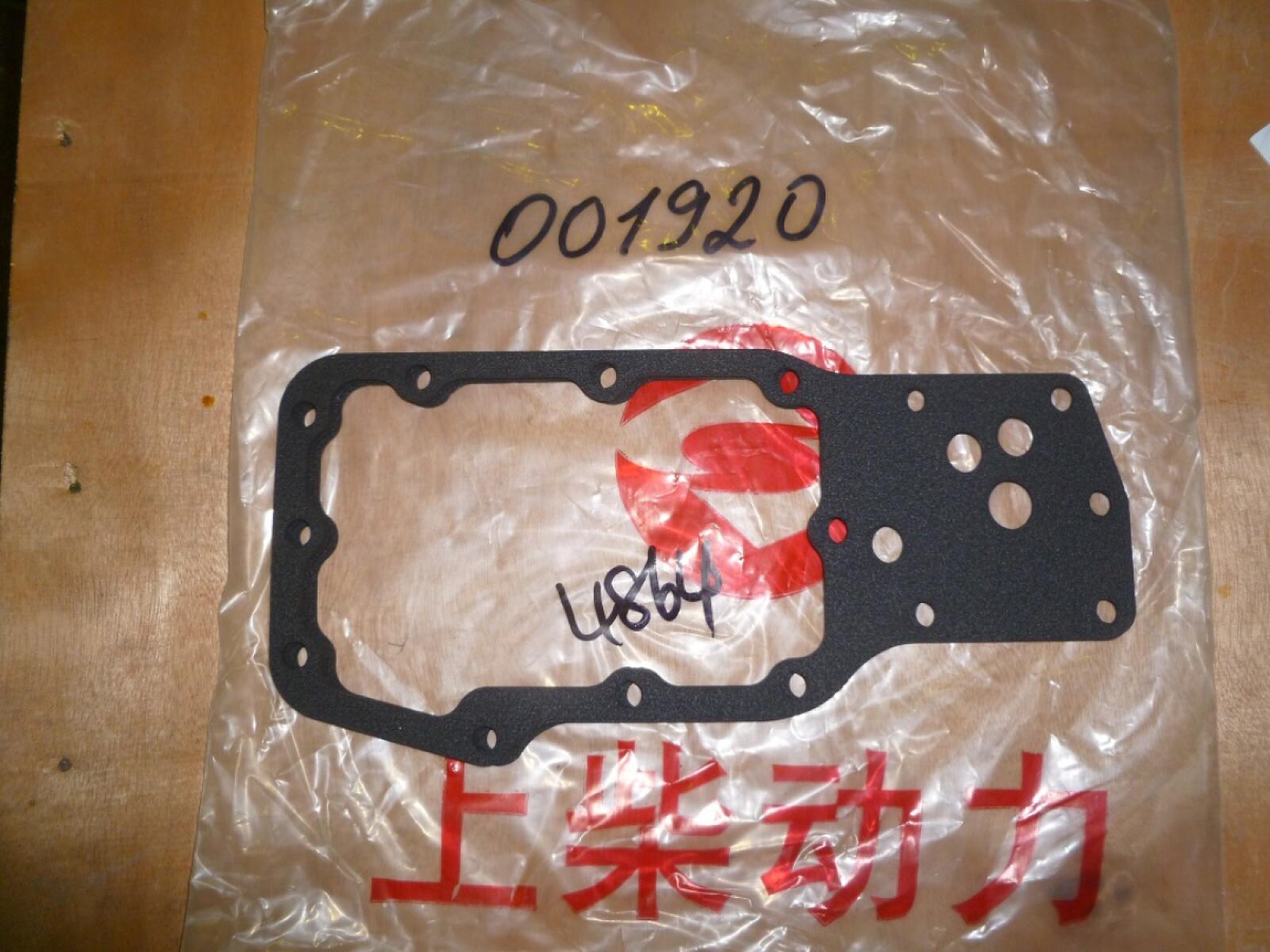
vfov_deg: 49.7
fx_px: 1027
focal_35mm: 28
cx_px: 635
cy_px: 476
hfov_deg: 63.4
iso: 125
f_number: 3.3
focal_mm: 5
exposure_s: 1/30
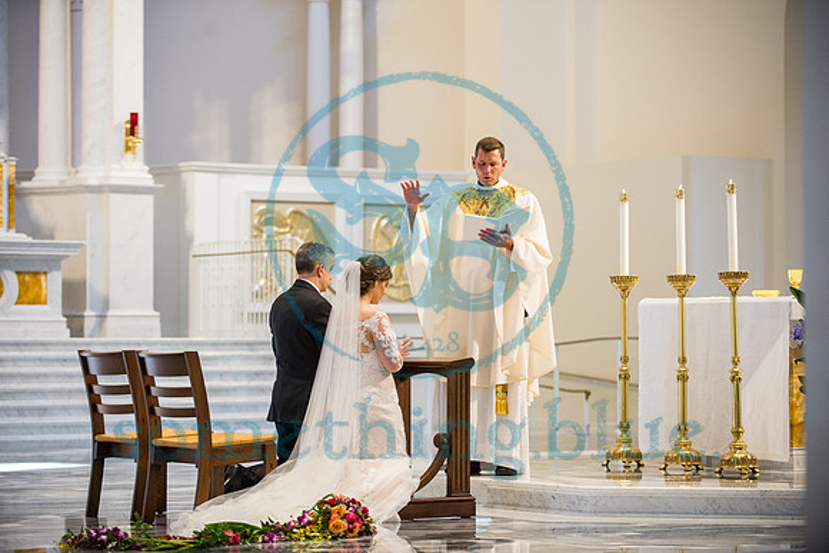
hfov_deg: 18.8
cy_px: 277
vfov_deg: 12.6
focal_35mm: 109
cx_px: 407
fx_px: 2502
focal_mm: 105
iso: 1250
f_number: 2.8
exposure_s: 1/250
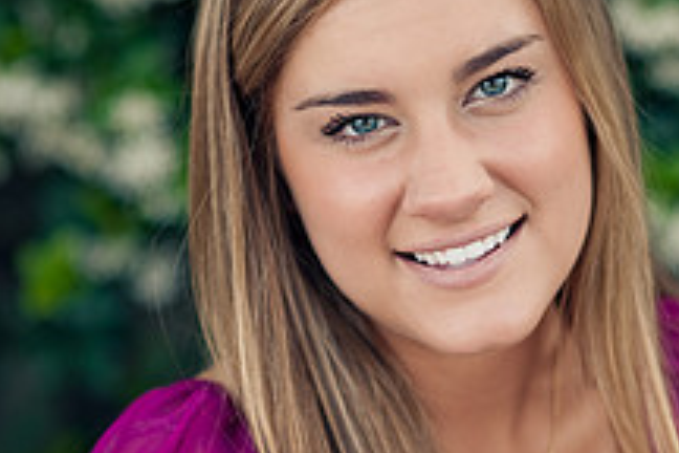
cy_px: 318
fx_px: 3338
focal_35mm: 177
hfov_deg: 11.6
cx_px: 464
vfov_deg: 7.8
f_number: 2.8
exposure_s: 1/160
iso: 250
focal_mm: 85
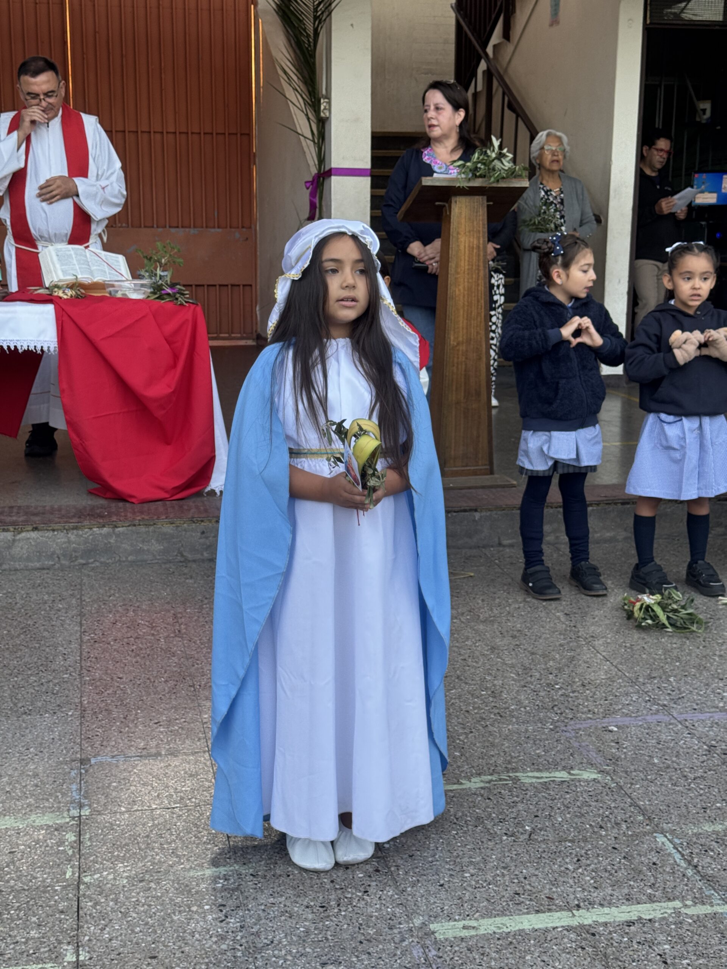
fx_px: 1344
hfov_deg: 30.3
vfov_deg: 39.7
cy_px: 484
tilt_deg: -11.3
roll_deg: -0.6
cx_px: 364
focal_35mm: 48
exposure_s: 1/121
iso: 80
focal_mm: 6.76
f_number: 1.78
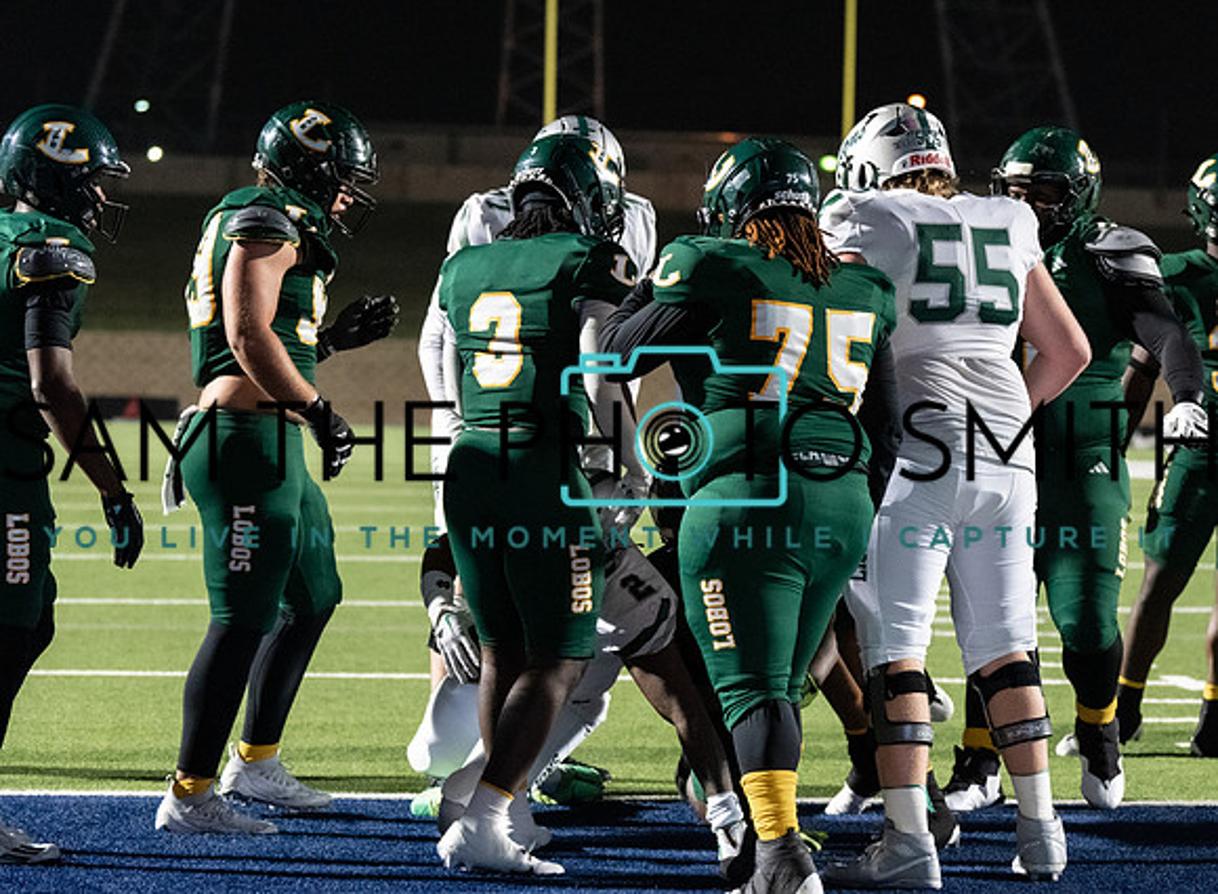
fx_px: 4489
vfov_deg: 11.4
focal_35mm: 129
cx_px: 652
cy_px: 484
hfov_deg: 15.5
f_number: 2.8
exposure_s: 1/1250
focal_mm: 79
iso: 5000
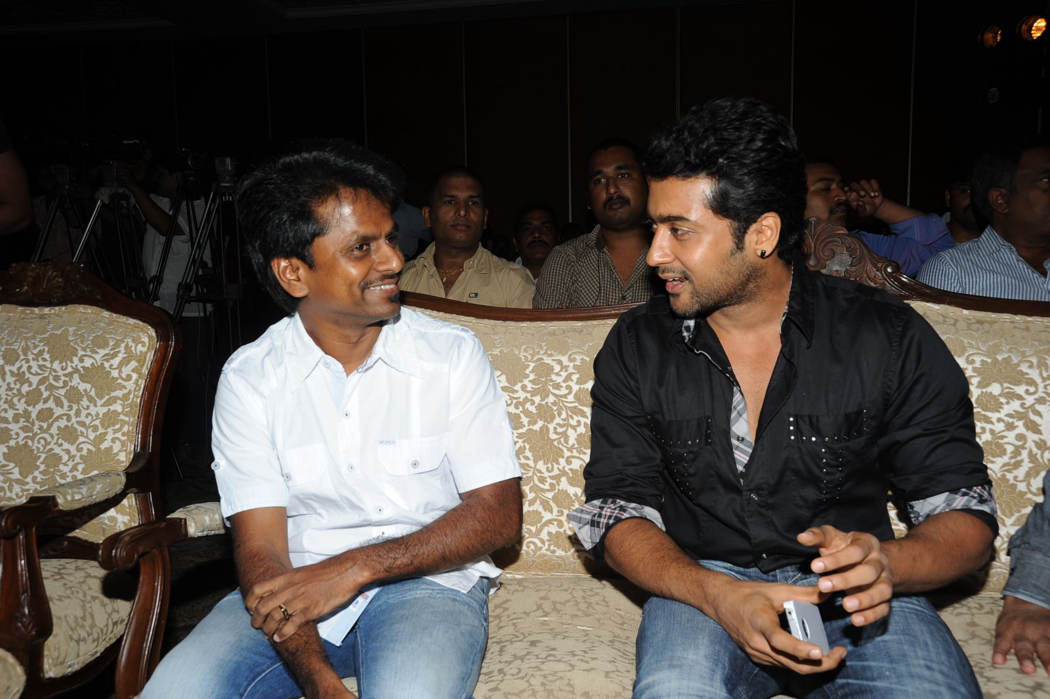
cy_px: 350
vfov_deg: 38.8
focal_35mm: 34
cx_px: 525
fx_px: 991
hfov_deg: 55.8
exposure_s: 1/125
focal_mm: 34
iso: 200
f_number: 10
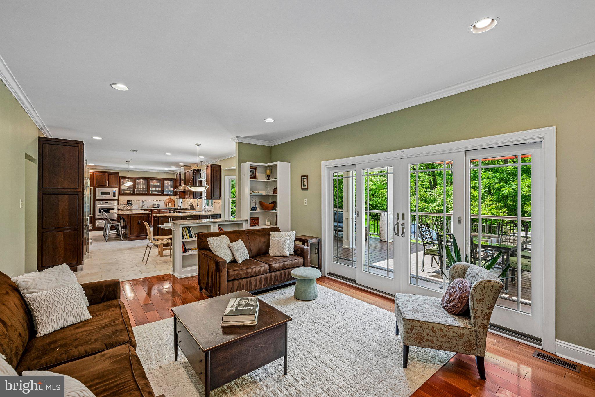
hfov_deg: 96.7
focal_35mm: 16
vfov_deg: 73.7
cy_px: 198
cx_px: 298
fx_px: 264
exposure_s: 1/80
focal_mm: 16
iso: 800
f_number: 8
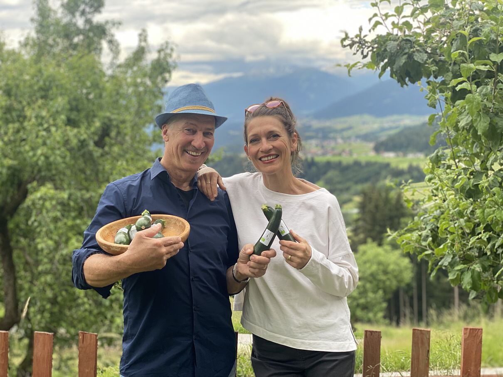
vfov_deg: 28.0
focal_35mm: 52
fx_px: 755
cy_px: 188
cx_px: 252
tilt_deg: -4.9
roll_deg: +2.1
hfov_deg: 36.8
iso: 25
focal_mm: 6
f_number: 2
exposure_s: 1/122
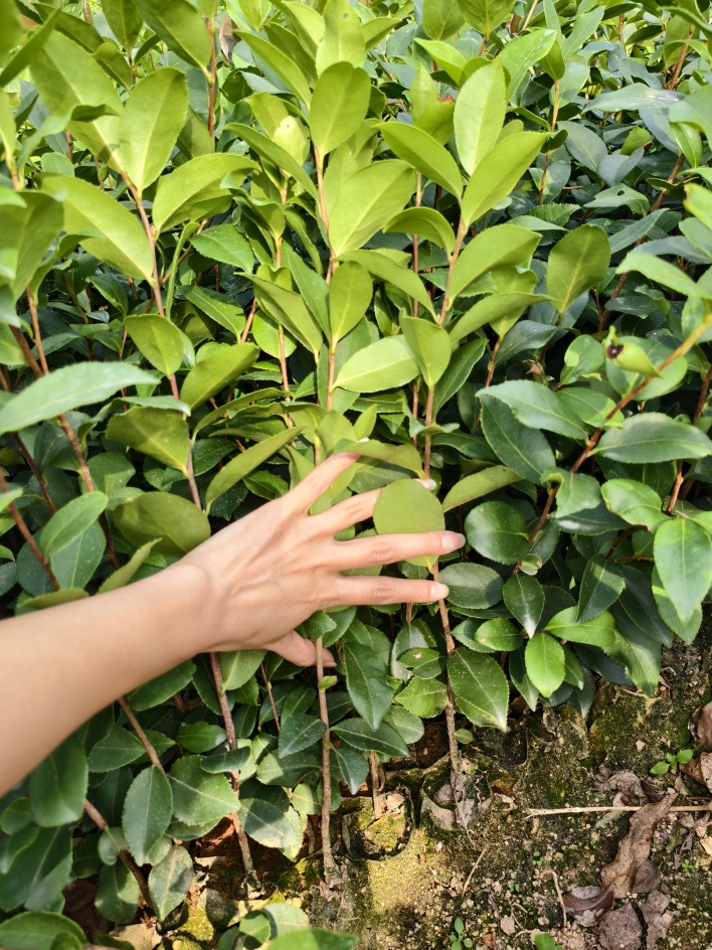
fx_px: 713
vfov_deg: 67.3
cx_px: 370
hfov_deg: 53.0
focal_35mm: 26
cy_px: 449
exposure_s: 1/404
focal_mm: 5.6
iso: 72
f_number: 1.57
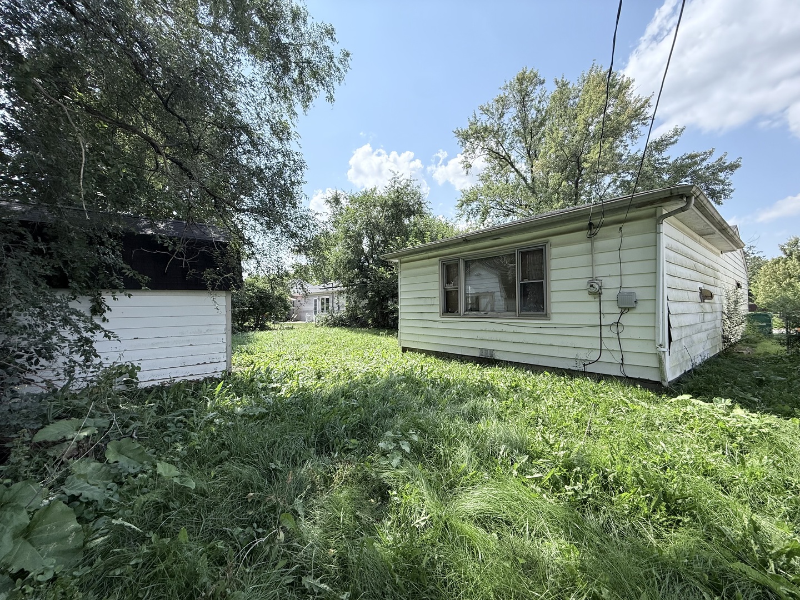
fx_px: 324
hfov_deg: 102.1
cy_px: 300
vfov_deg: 85.7
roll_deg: -0.1
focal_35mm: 14
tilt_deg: +2.6
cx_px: 400
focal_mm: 2.22
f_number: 2.2
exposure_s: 1/1087
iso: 64
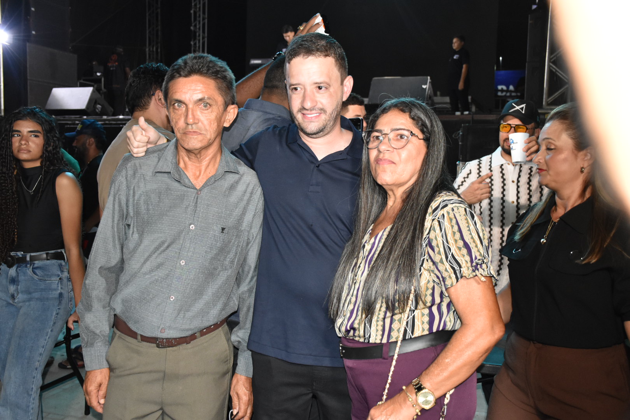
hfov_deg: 53.1
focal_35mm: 36
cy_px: 210
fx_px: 630
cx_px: 315
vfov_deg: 36.9
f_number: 3.8
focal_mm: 24
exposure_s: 1/100
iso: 1600
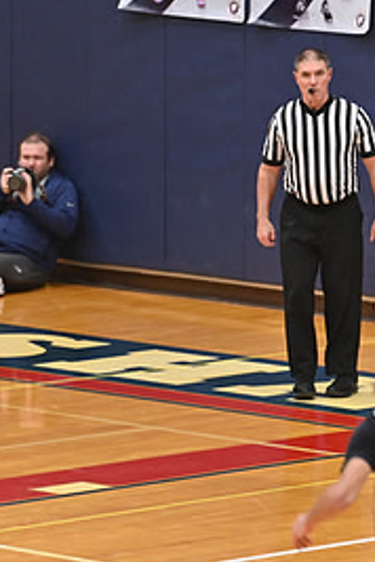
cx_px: 516
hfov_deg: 3.2
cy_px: 213
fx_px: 6796
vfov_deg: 4.7
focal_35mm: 435
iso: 1250
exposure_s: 1/200
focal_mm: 200
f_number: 4
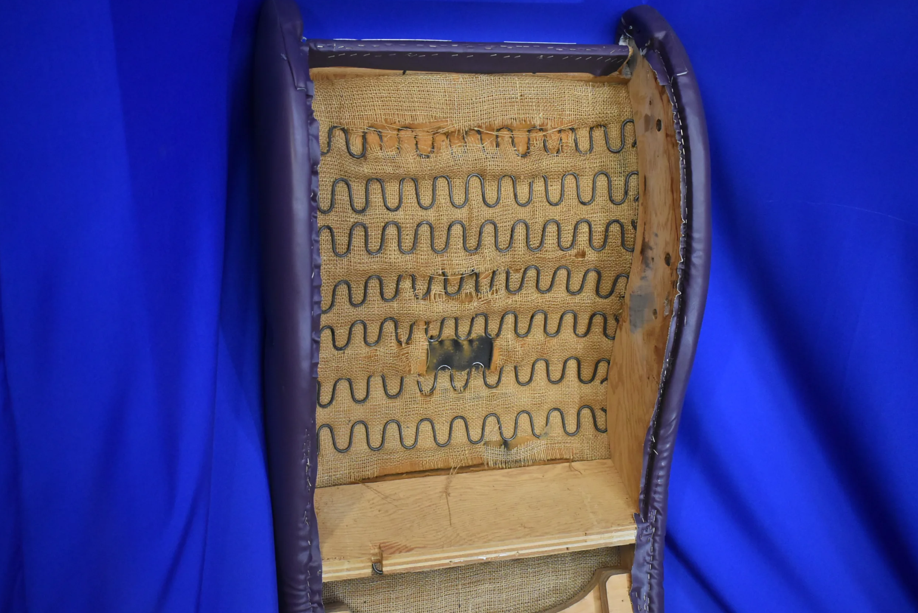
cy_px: 307
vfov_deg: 37.4
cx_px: 467
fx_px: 906
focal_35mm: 36
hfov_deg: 53.7
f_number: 3.8
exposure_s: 1/125
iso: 2500
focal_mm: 23
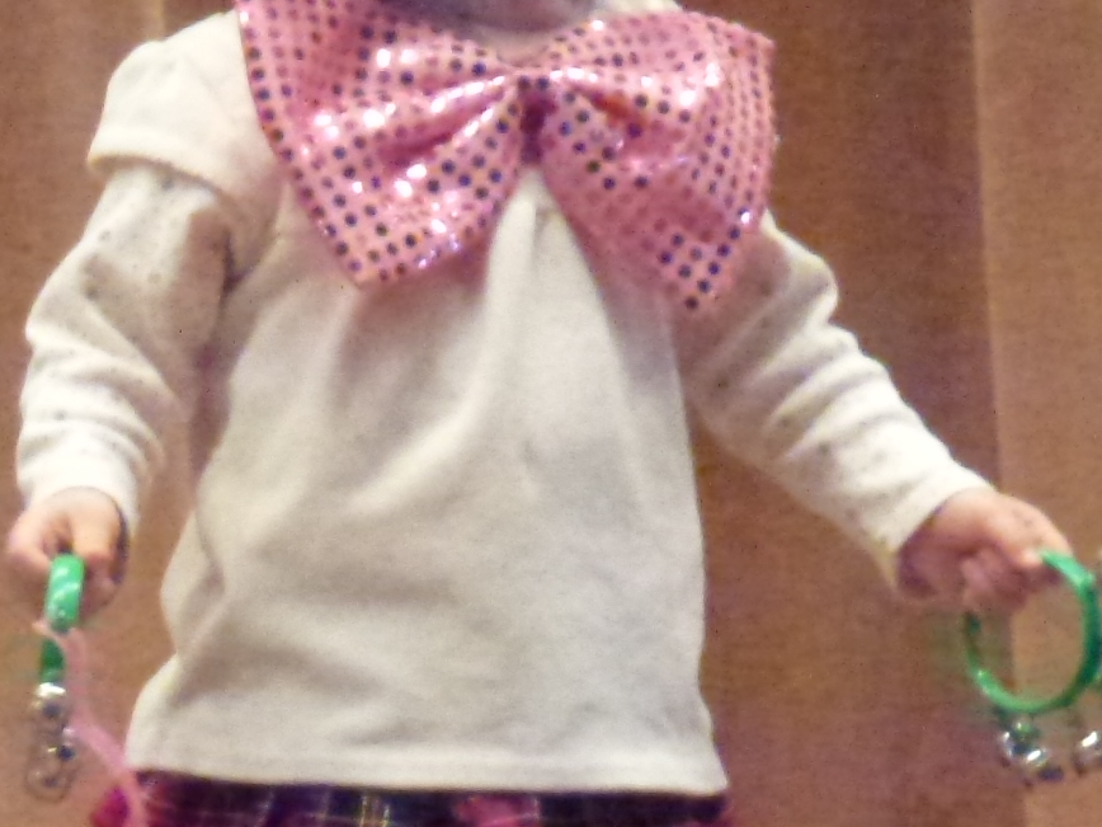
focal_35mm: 684
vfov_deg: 2.2
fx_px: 21775
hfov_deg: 2.9
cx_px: 588
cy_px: 624
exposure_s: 1/80
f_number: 5.6
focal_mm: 41.5
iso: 1600
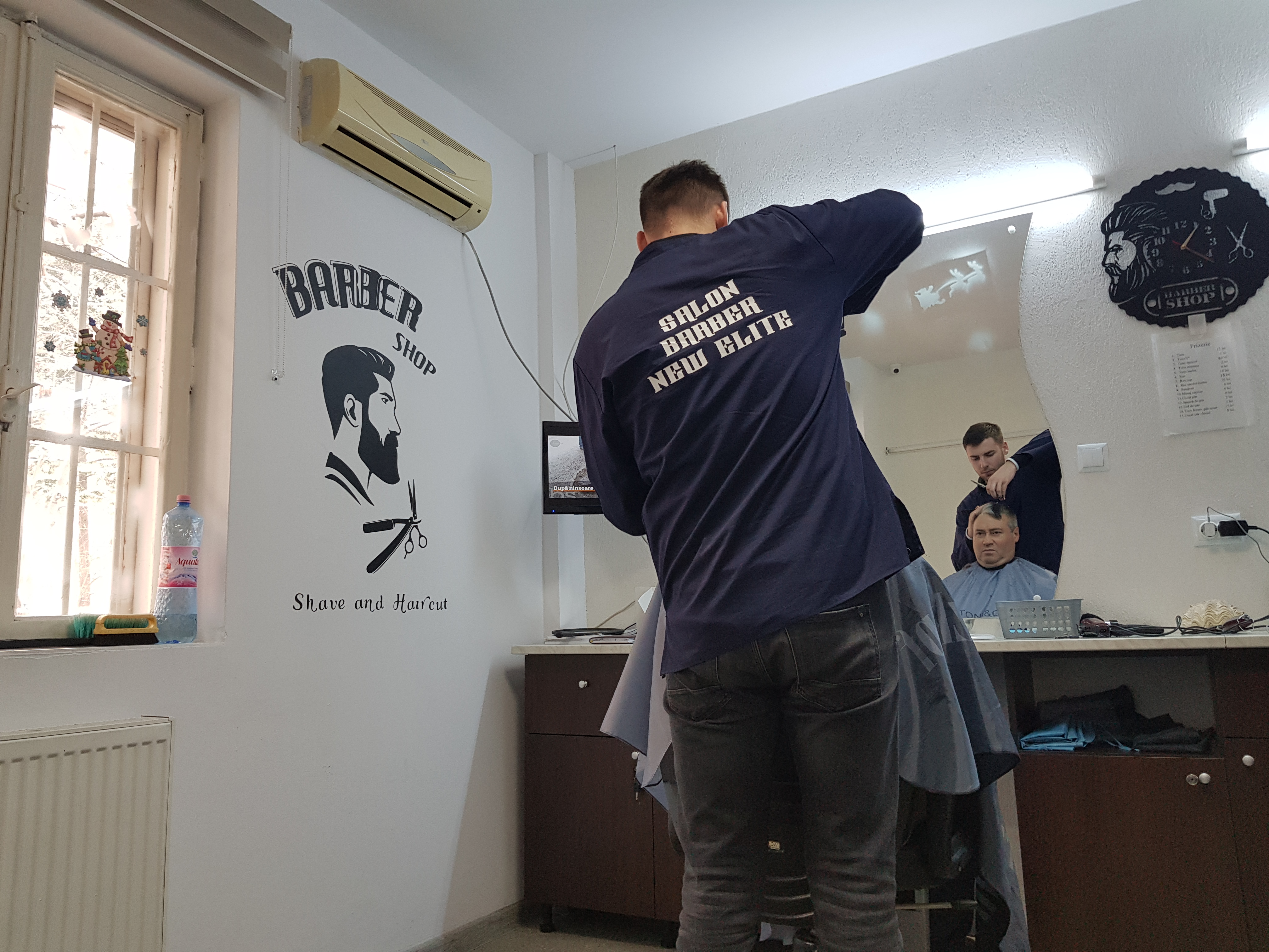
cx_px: 634
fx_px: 953
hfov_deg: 67.3
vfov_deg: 53.1
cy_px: 476
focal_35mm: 26
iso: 80
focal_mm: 4.2
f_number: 1.7
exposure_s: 1/50
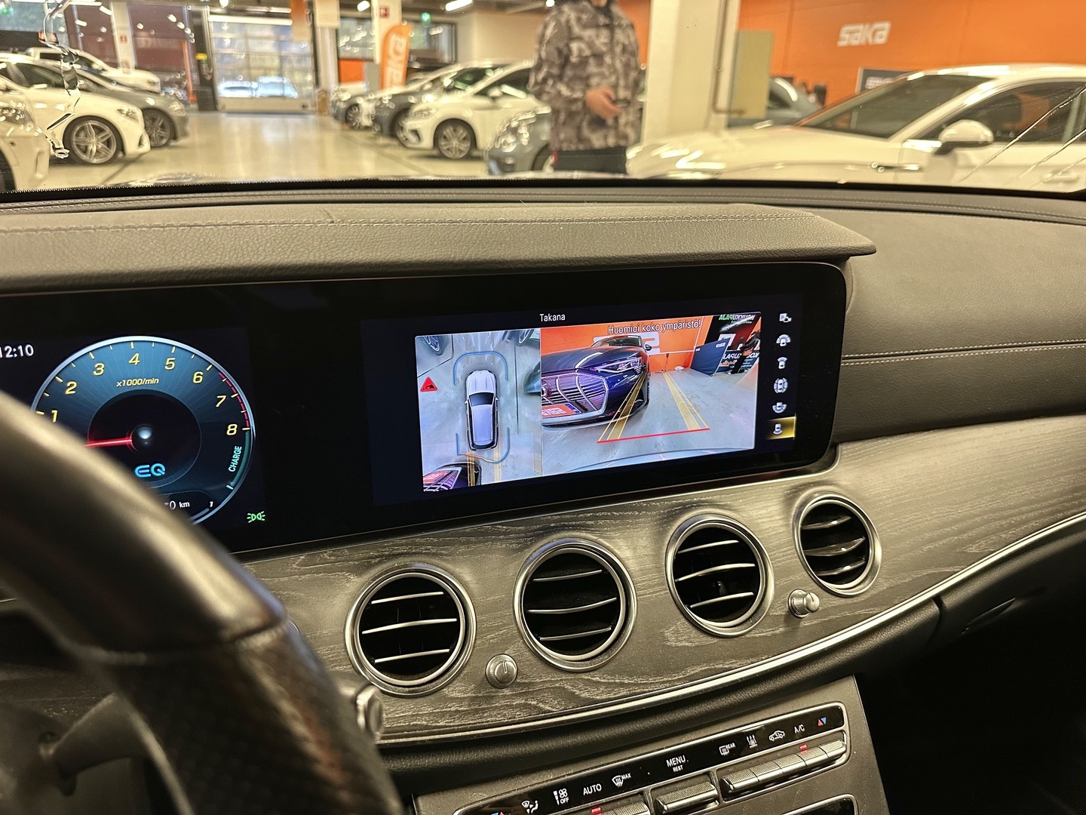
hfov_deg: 71.6
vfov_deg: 56.8
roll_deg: -1.9
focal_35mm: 24
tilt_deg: -22.0
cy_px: 408
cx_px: 543
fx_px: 753
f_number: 1.78
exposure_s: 1/51
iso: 400
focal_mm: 6.86
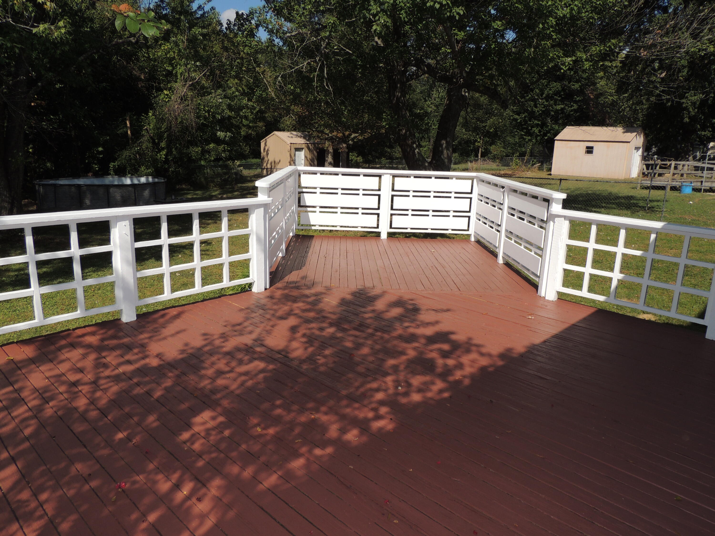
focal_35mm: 24
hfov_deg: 71.6
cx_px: 358
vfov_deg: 56.8
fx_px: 496
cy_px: 268
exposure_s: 1/1600
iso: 100
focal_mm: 4.3
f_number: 3.7
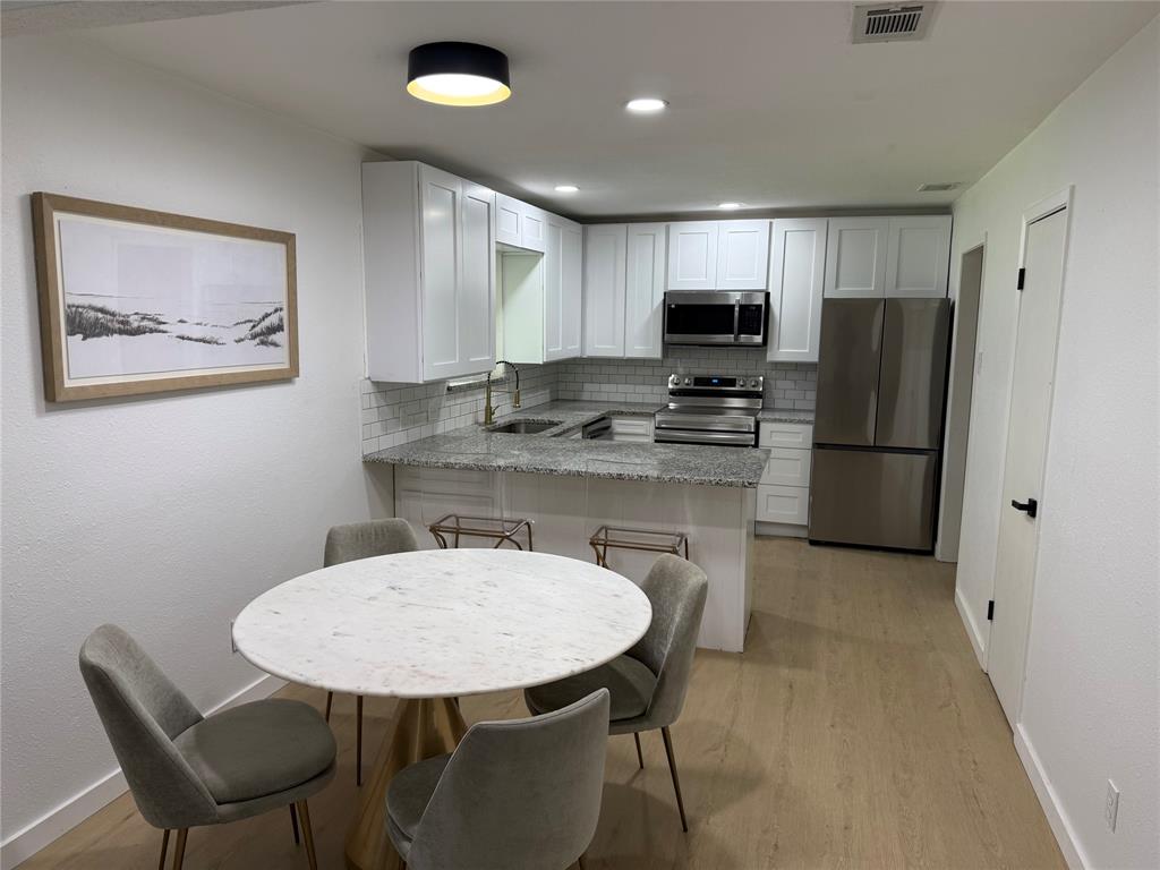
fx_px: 804
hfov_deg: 71.6
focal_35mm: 24
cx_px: 580
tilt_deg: -7.5
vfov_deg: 56.8
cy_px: 435
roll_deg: -0.9
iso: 125
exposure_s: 1/120
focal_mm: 6.76
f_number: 1.78
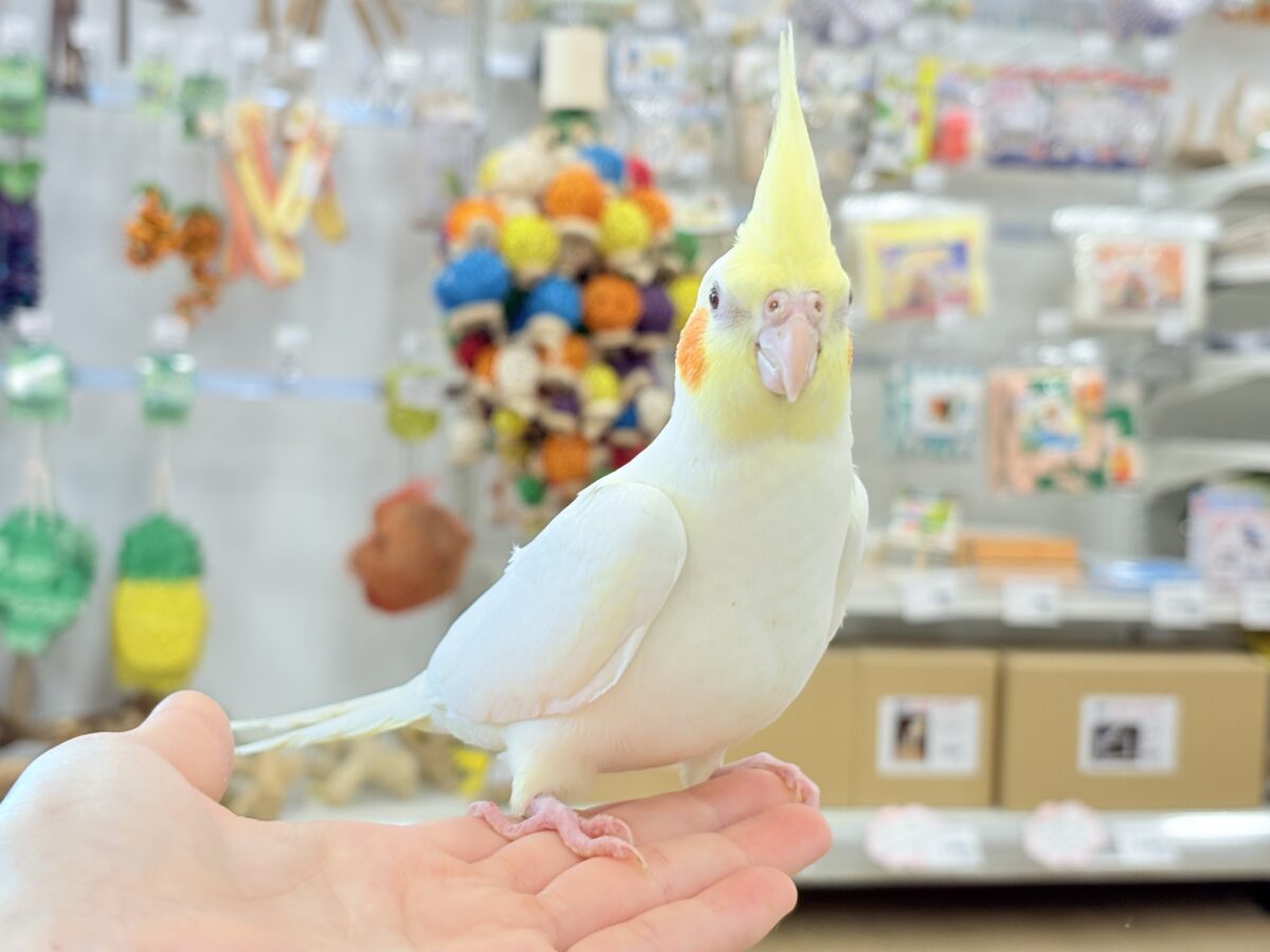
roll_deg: -1.2
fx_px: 1908
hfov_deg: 36.8
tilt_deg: -2.1
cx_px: 635
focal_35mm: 52
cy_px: 476
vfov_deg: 28.0
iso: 80
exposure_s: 1/100
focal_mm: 5.96
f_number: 1.6
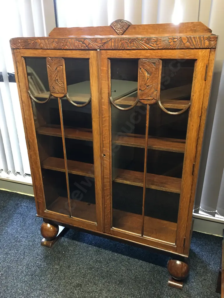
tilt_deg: -21.5
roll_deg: +0.4
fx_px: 250
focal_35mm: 29
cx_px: 112
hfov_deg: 48.2
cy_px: 149
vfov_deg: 61.7
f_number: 2.2
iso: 160
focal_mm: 4.15
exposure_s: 1/8
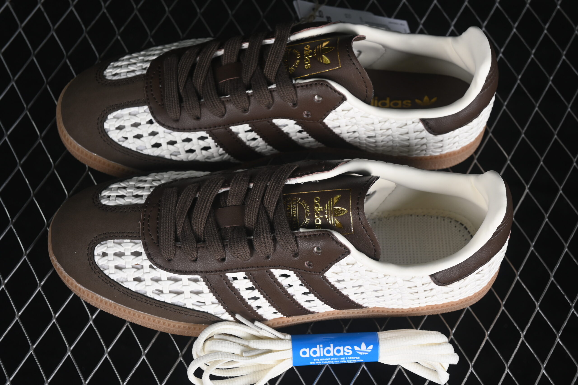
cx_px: 289
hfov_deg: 27.0
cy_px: 192
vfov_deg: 18.2
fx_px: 1204
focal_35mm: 75
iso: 160
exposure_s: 1/80
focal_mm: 50
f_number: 7.1
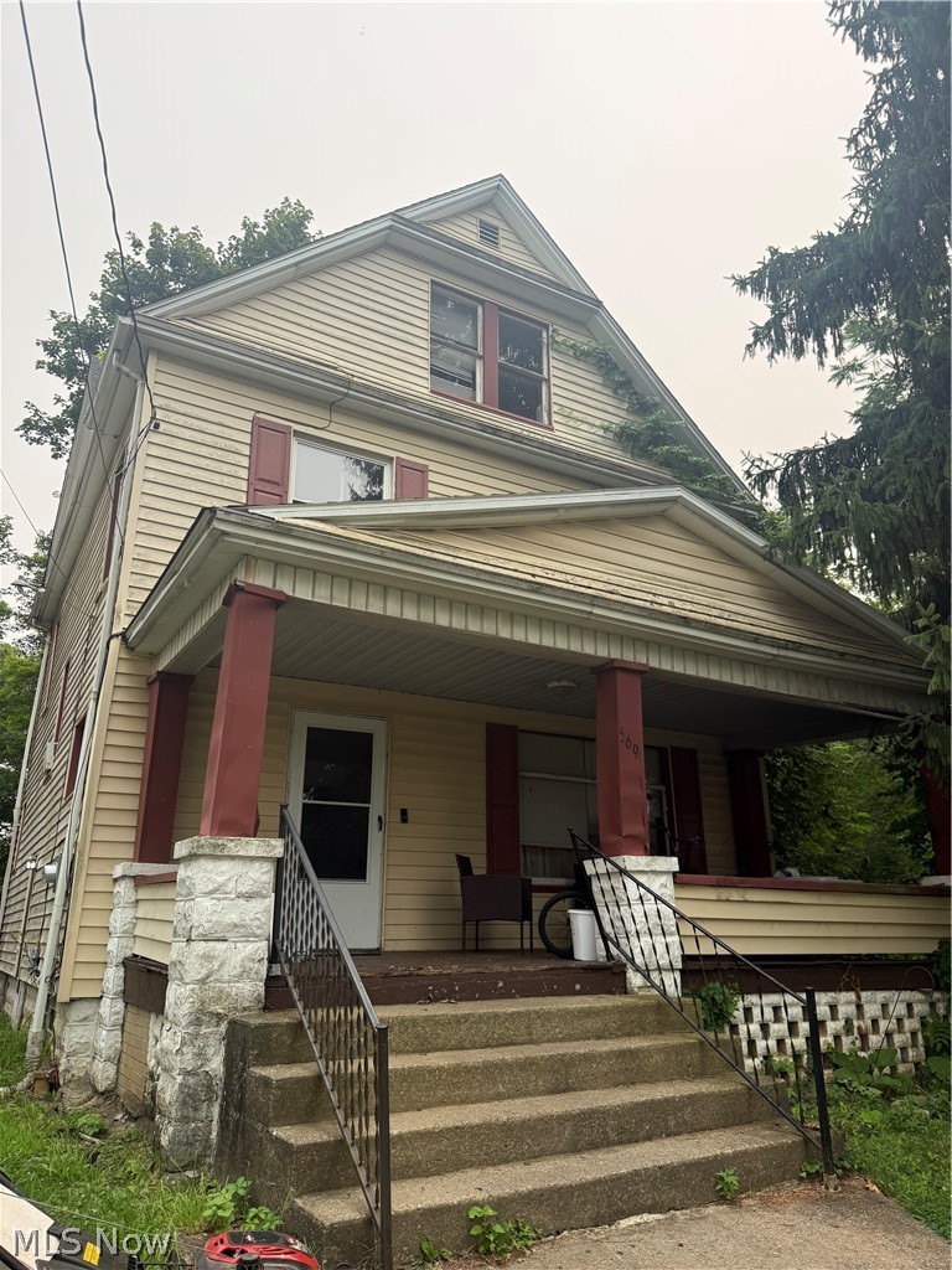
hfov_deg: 56.8
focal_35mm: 24
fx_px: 880
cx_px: 476
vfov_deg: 71.6
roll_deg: +0.2
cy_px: 635
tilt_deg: +21.1
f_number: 1.78
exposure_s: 1/2611
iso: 100
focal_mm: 6.76
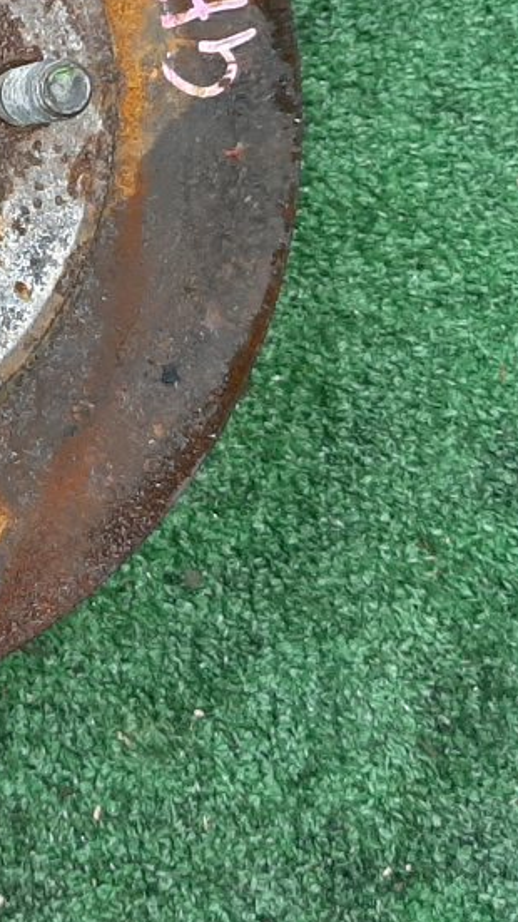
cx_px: -286
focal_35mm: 74
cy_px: 136
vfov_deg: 27.8
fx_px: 1807
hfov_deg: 15.0
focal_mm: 3.93
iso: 187
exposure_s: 1/33
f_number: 1.7
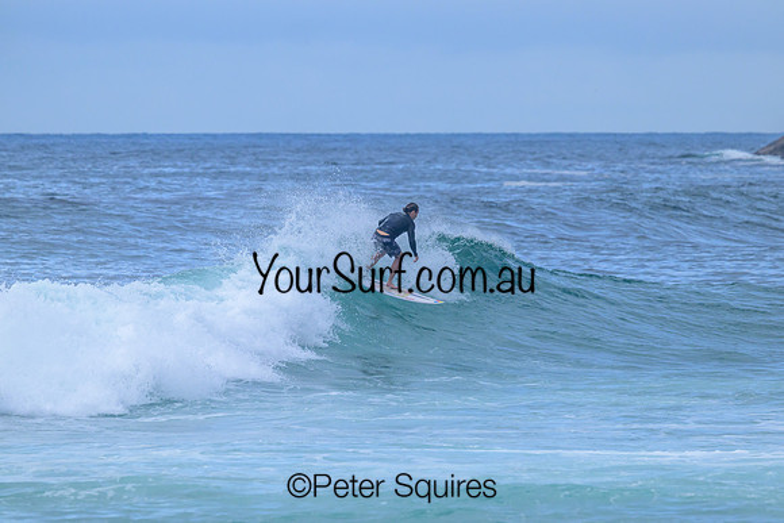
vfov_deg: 2.9
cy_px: 262
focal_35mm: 481
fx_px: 10483
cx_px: 392
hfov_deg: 4.3
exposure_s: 1/2000
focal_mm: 470
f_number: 10
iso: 900
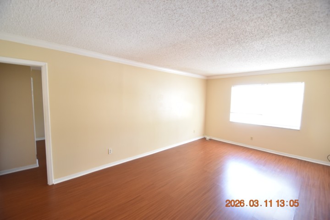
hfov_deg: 100.4
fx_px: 137
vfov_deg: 77.3
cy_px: 110
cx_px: 165
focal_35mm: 15
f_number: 3.5
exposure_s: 1/20
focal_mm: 10
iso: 800
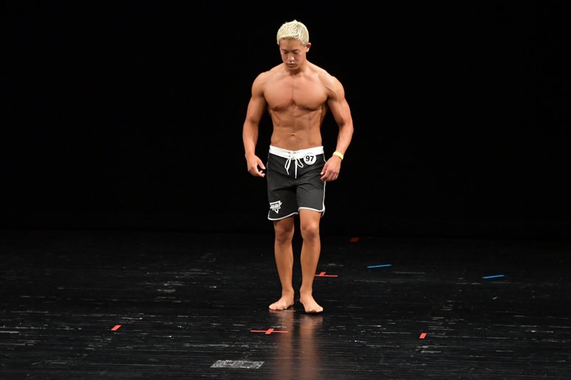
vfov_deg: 5.4
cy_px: 190
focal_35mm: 255
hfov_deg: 8.1
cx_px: 286
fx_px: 4043
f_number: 5.6
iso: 3200
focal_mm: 170
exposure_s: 1/400
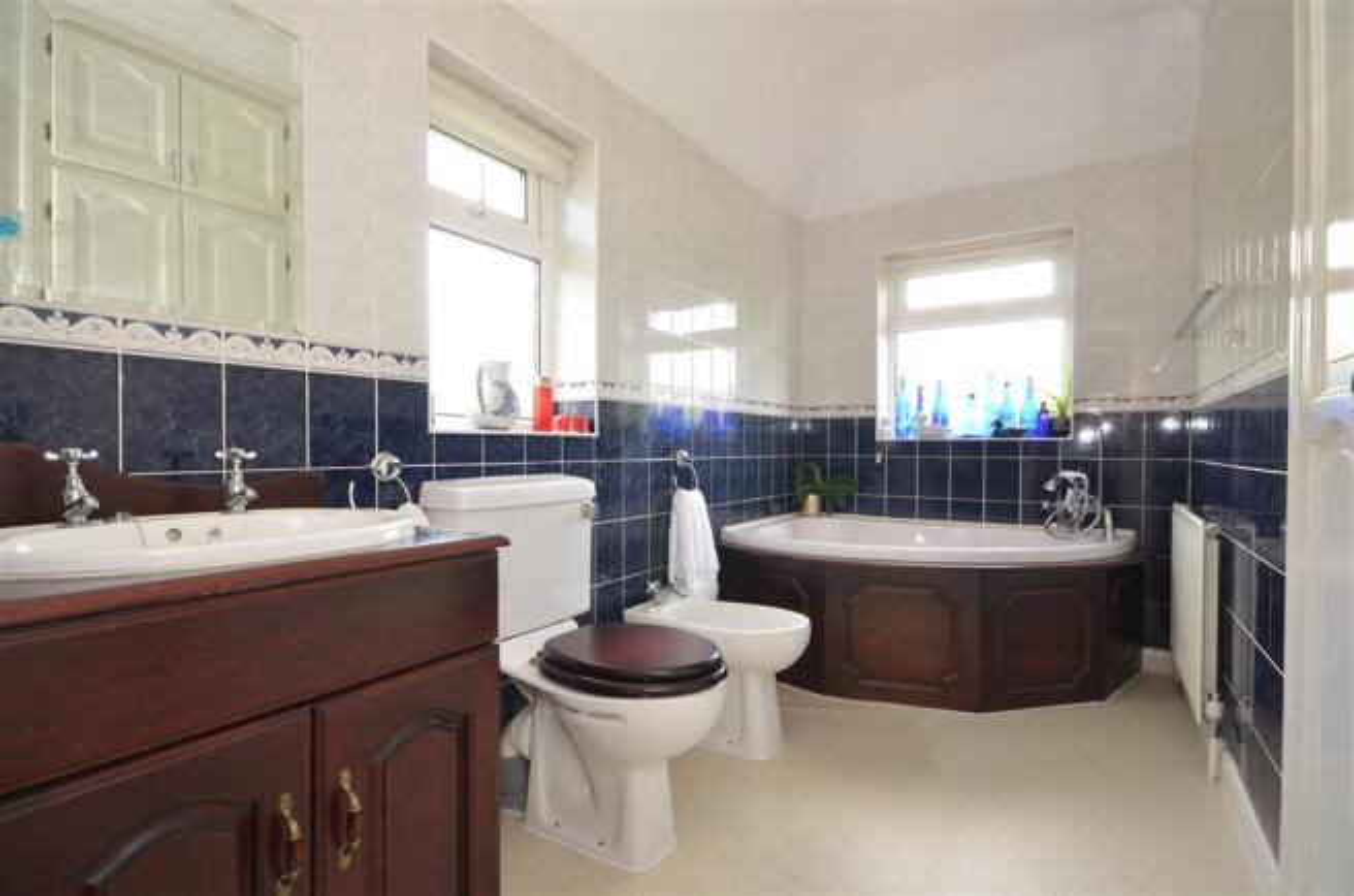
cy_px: 448
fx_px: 675
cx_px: 677
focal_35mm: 18
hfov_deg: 90.1
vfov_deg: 67.1
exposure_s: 1/15
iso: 400
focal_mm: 12
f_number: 8
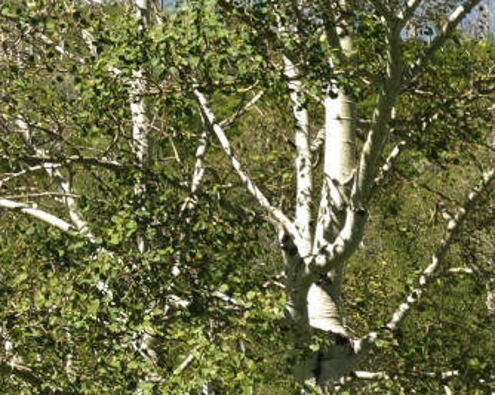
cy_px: 568
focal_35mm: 405
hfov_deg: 4.5
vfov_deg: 3.8
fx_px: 5932
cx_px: 1795
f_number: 7.1
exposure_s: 1/640
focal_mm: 48
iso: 320
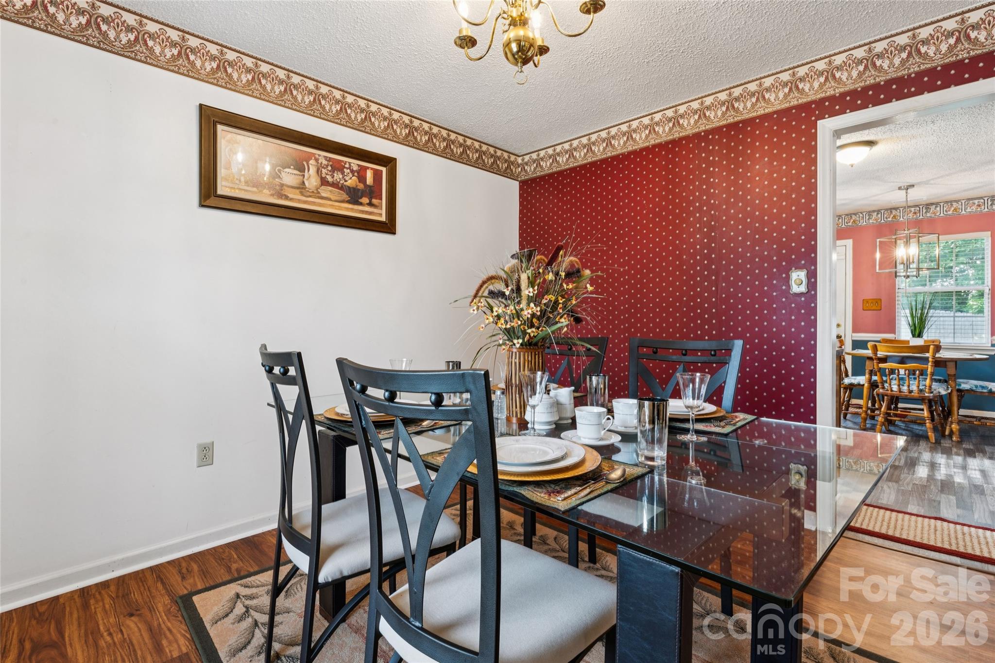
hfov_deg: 94.0
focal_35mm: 17
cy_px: 332
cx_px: 498
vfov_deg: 71.1
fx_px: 464
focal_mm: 16.8
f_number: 13
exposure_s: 1
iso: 200
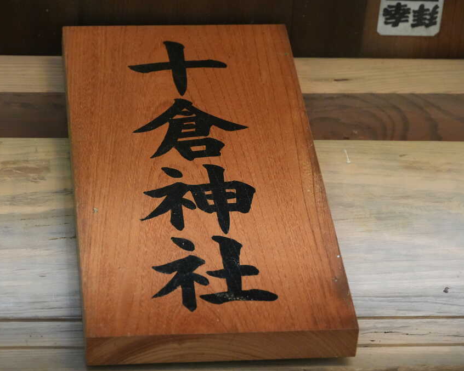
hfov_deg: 15.3
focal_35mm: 126
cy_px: 186
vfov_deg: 12.2
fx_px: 1731
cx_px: 197
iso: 6400
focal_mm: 74
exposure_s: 1/125
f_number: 5.6
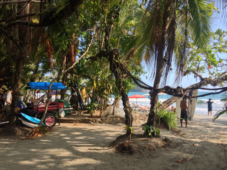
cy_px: 85
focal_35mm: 35
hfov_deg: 52.6
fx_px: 230
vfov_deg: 40.7
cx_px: 114
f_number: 2.4
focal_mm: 4.28
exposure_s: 1/587
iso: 50
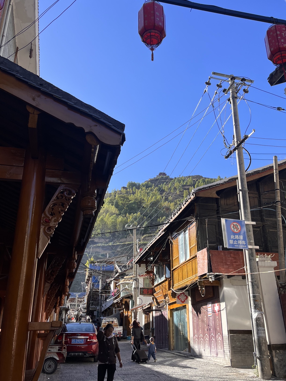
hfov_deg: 44.1
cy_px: 185
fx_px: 352
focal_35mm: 32
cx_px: 156
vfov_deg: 56.8
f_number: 1.6
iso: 50
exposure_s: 1/1536
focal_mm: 5.1
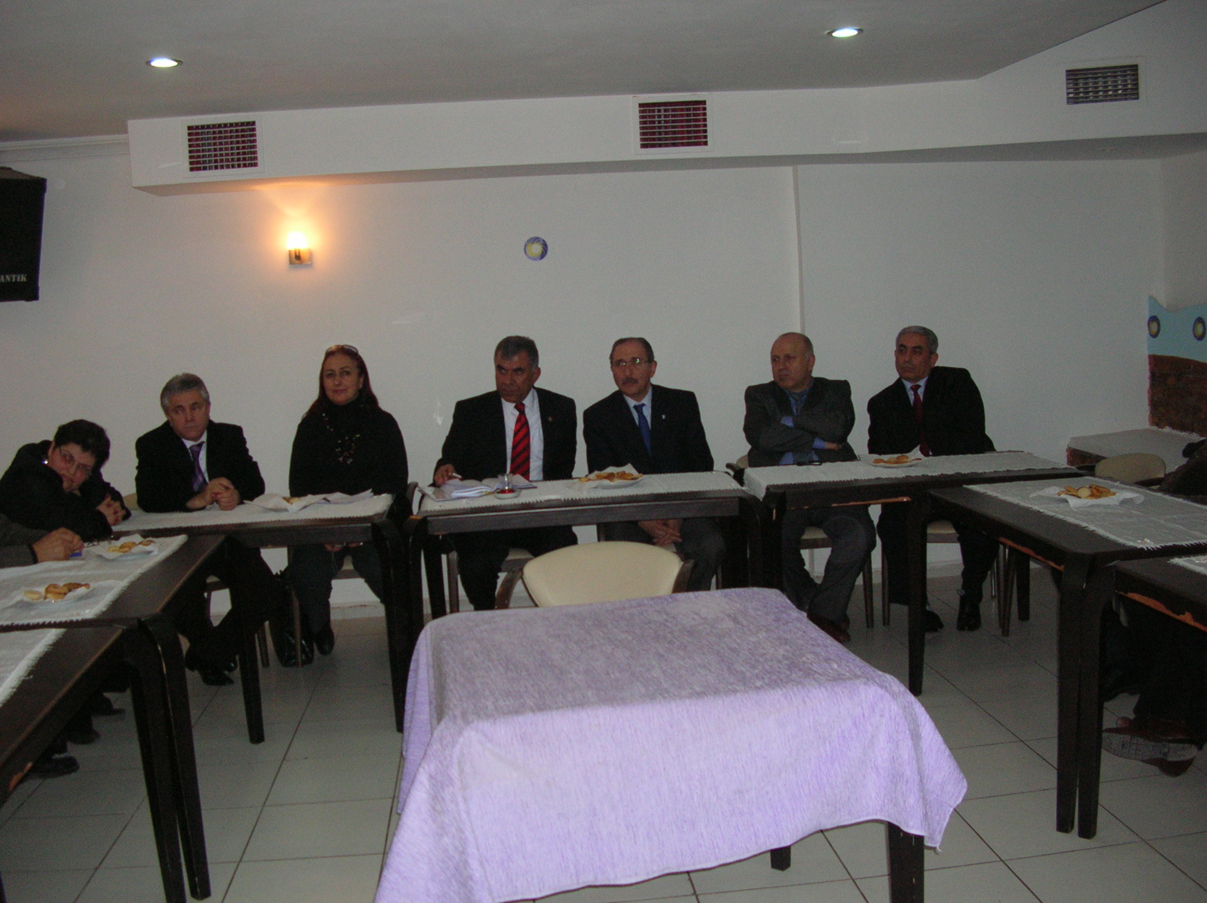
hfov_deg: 52.7
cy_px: 452
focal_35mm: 35
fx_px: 1219
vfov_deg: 40.6
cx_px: 604
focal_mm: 5.8
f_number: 2.8
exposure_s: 1/60.1
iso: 123
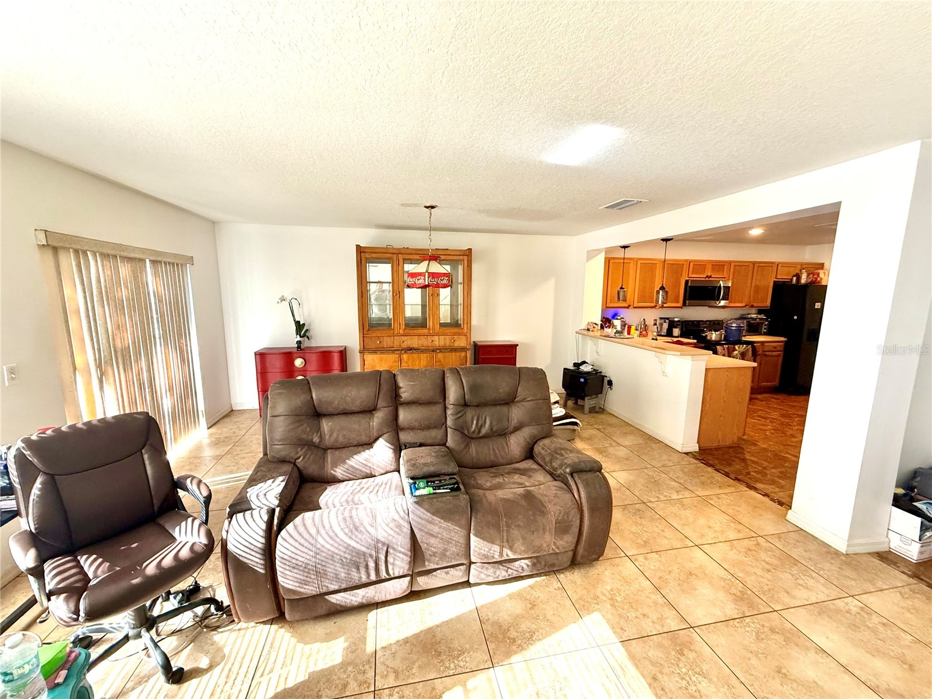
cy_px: 350
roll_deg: -1.0
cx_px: 466
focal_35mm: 14
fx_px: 377
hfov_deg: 102.1
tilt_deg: -8.7
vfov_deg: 85.7
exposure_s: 1/60
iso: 320
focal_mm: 2.22
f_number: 2.2
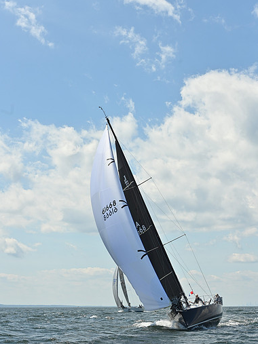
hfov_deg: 19.1
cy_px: 183
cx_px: 131
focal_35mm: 77
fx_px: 766
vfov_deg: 25.3
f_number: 9
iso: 250
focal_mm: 70
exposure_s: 1/1250
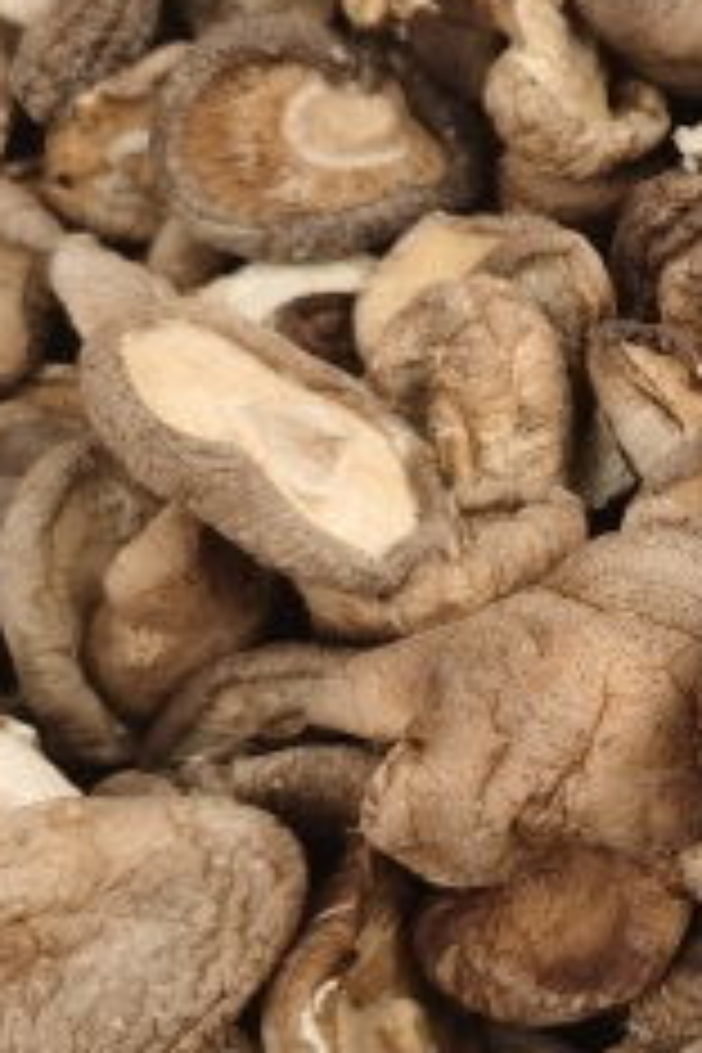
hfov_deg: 13.5
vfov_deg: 21.2
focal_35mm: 96
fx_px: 2808
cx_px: 1030
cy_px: 387
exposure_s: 1/710
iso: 50
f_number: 1.6
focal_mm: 5.56
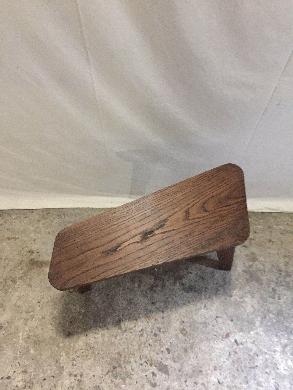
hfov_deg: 48.2
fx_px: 327
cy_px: 195
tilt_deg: -63.9
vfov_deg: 61.7
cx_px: 146
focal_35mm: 29
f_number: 2.2
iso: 500
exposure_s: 1/17
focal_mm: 4.15
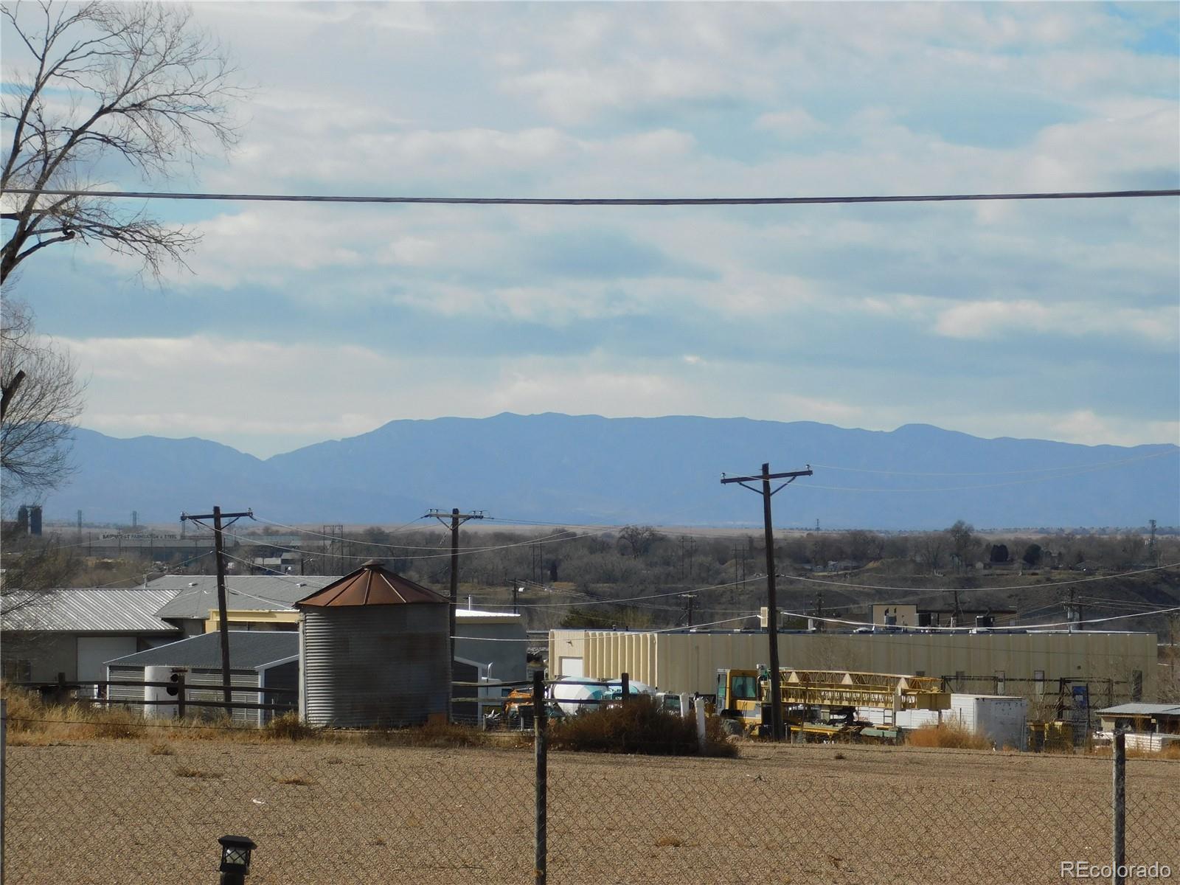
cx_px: 590
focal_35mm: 170
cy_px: 442
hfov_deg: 11.6
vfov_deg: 8.7
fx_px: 5795
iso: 125
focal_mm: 30.1
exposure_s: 1/1000
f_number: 5.3
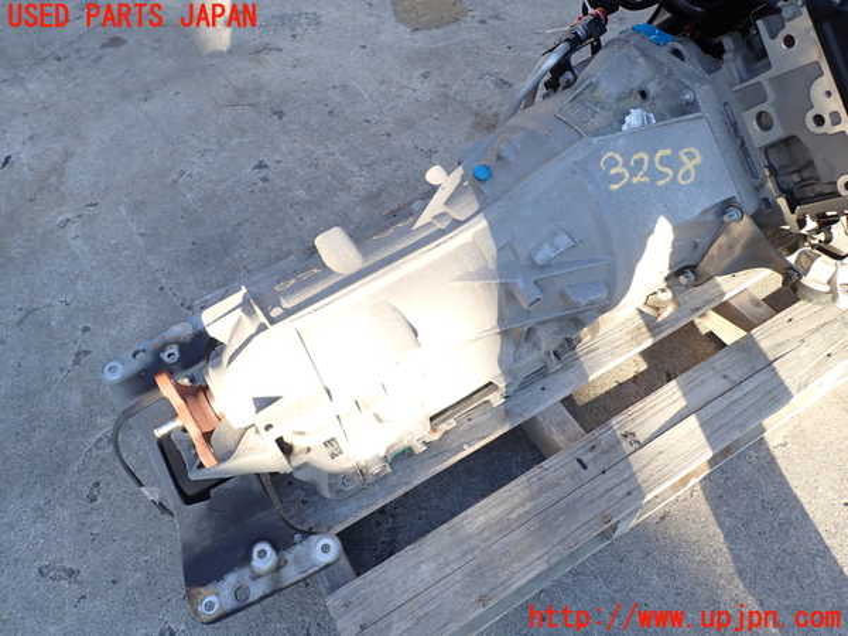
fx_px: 612
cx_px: 424
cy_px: 318
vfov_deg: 54.9
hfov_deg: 69.4
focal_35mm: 25
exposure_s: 1/125
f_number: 2.8
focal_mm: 4.5
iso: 100
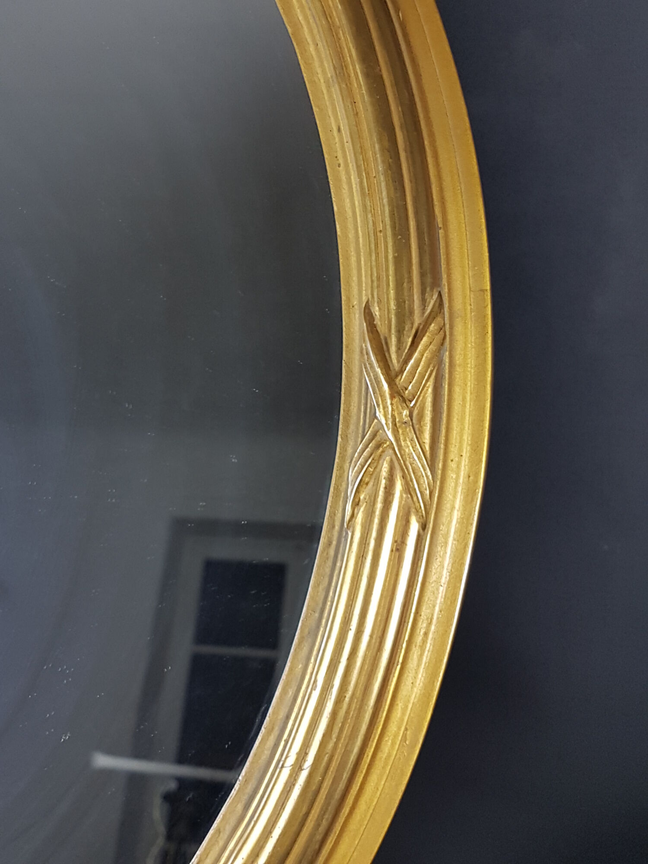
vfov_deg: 67.3
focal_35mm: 26
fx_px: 649
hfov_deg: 53.1
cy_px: 432
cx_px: 324
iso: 160
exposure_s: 1/50
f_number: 1.7
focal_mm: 4.2
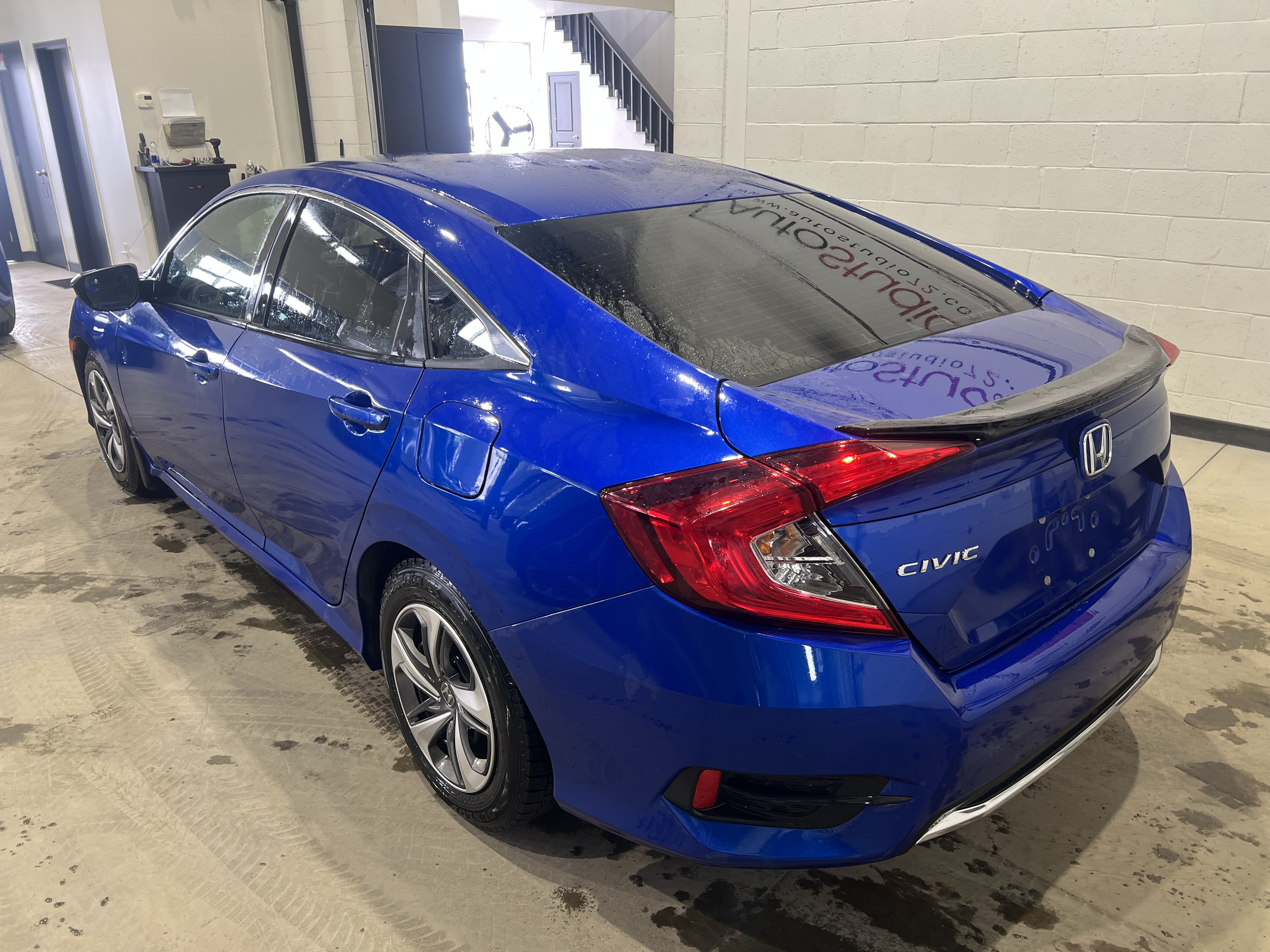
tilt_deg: -22.2
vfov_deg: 53.1
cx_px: 635
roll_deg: -0.6
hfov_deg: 67.3
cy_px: 476
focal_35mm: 26
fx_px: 954
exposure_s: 1/60
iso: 64
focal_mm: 5.7
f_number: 1.5
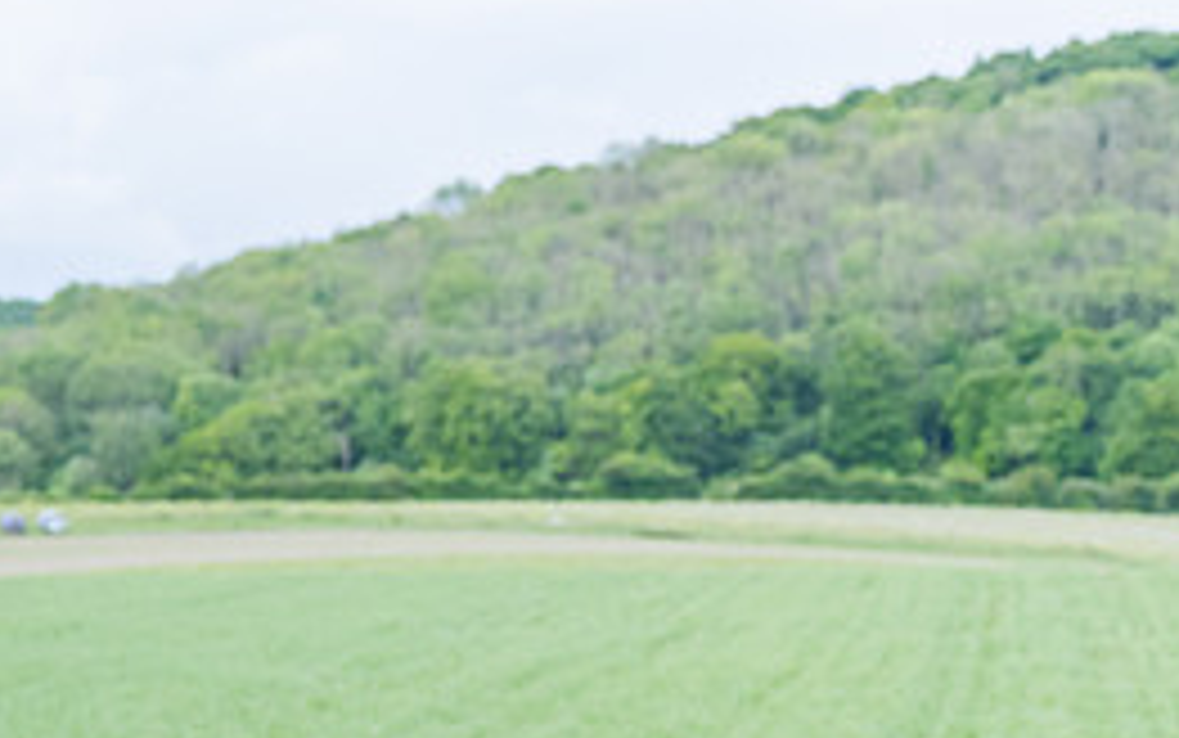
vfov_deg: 5.0
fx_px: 8390
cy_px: 907
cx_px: 29
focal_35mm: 261
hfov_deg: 8.0
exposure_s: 1/2000
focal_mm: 70
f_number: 4
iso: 400
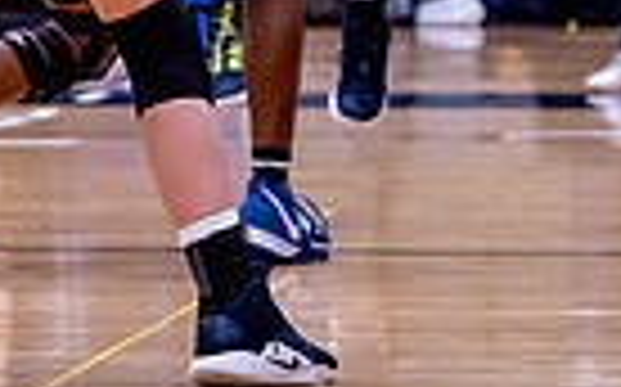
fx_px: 6494
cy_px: -494
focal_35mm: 384
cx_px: 296
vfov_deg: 3.4
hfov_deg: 5.5
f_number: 2.8
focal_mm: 70
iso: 2000
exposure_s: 1/1250
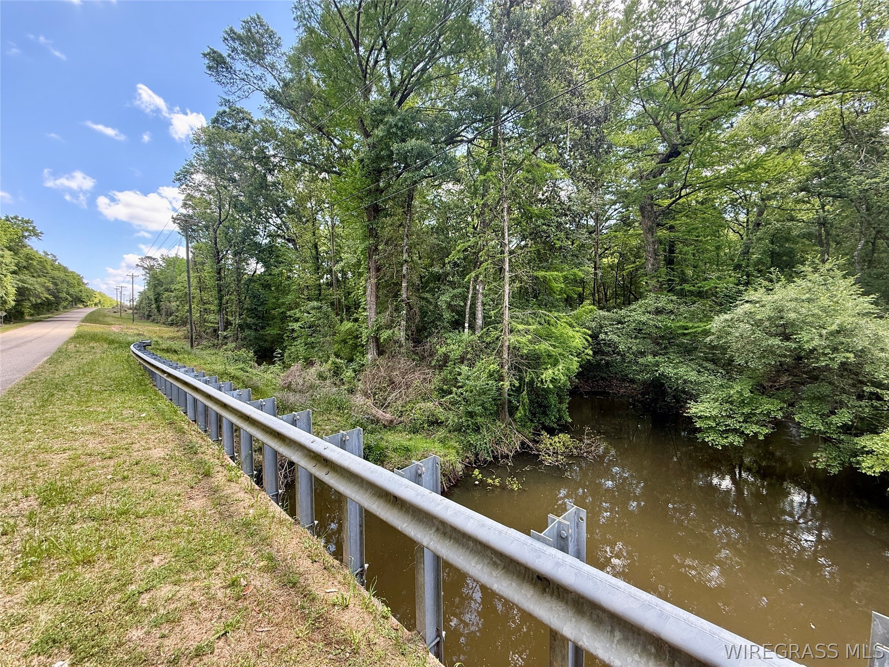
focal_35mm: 14
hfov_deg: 102.1
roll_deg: +0.4
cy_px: 334
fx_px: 360
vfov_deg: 85.7
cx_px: 444
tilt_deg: -1.7
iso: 64
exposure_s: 1/138
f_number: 2.2
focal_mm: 2.22
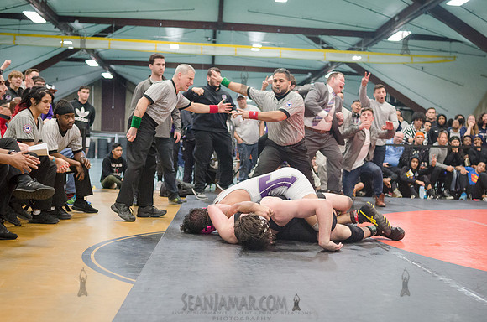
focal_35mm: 51
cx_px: 263
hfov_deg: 39.2
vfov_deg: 26.5
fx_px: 683
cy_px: 194
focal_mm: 35
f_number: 3.2
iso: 4000
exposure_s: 1/320
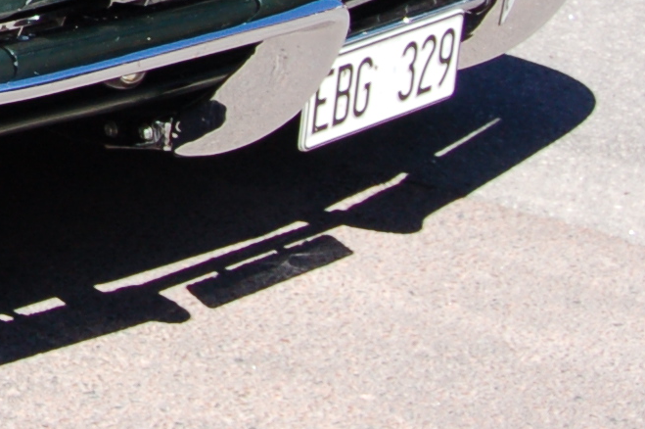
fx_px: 3186
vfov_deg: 7.4
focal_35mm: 178
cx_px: -563
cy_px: -412
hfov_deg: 10.7
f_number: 8
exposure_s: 1/250
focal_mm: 26
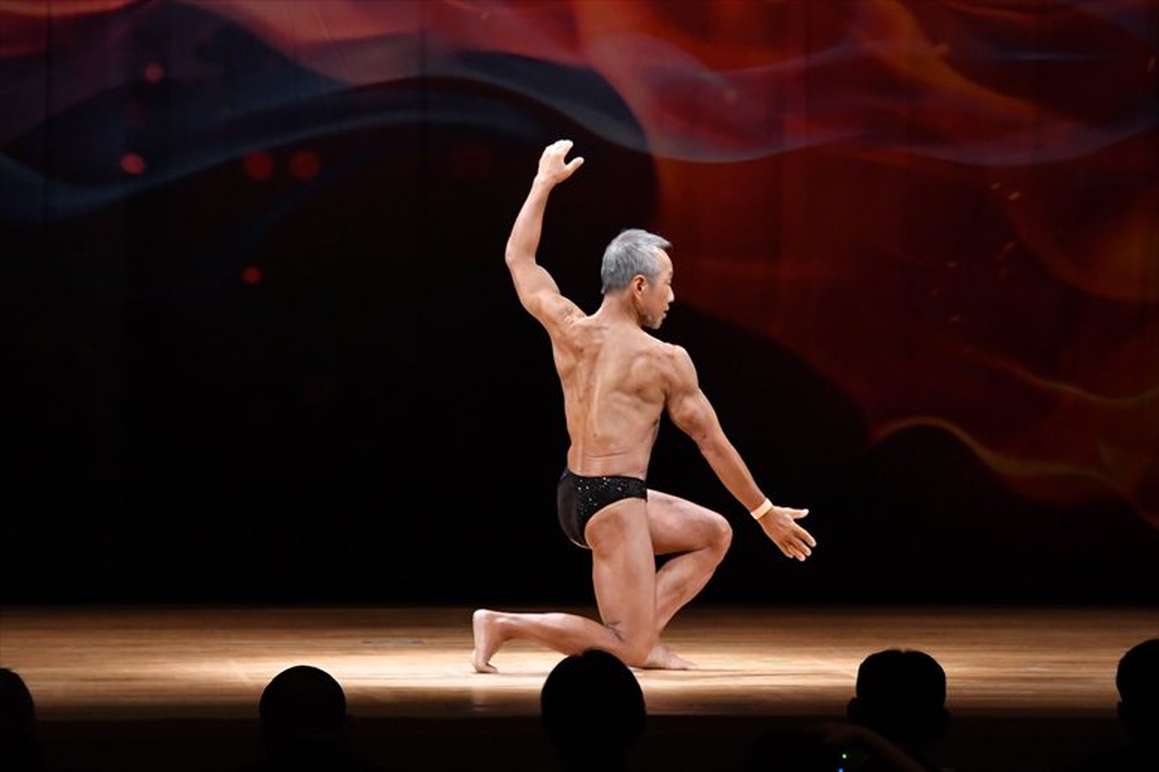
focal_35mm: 225
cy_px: 386
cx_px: 580
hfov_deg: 9.2
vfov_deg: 6.1
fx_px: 7240
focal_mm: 150
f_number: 5.6
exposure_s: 1/400
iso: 4000
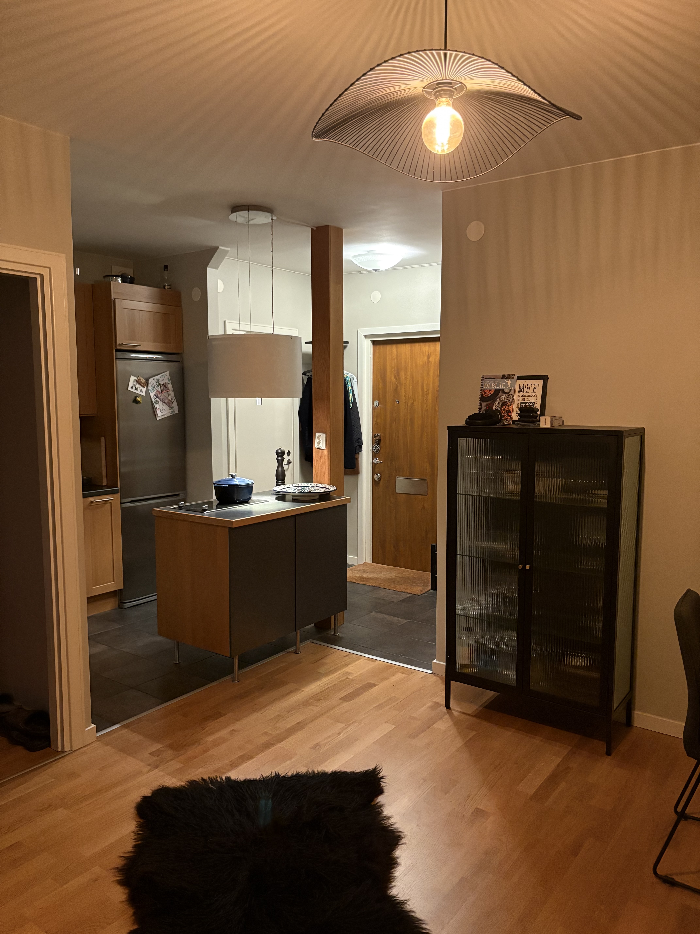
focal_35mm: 26
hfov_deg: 53.1
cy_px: 467
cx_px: 350
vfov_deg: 67.3
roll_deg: -0.1
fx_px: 701
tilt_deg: -5.3
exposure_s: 1/33
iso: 640
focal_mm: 5.96
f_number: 1.6
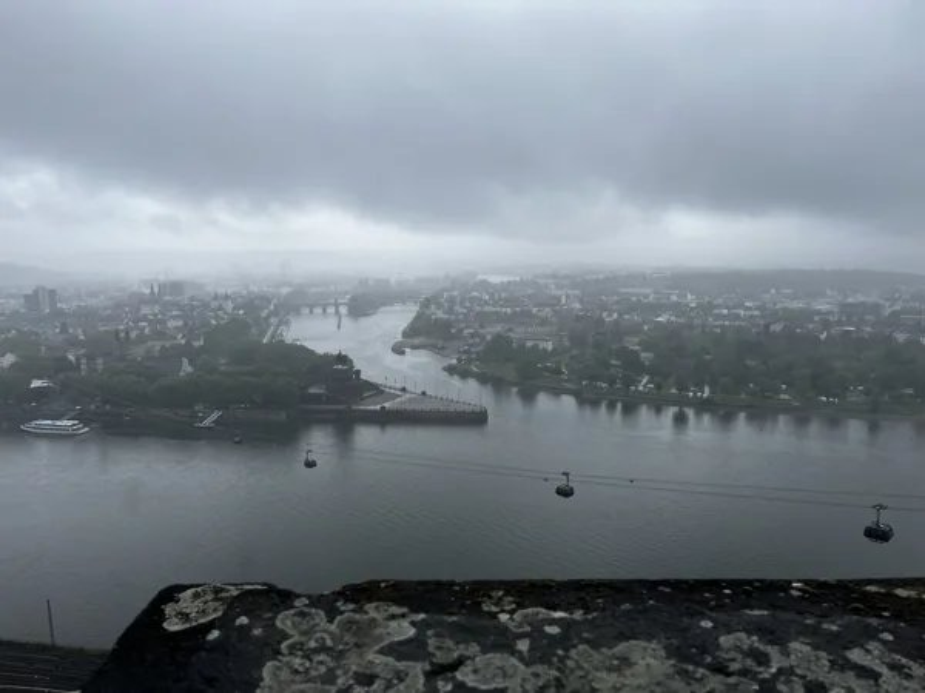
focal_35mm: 26
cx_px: 462
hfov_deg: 67.3
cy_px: 346
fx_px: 695
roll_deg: +0.9
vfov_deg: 53.1
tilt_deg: -8.9
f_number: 1.6
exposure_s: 1/1776
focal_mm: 5.1
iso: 50
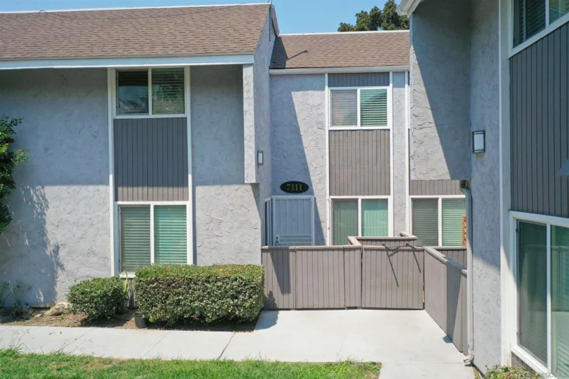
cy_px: 190
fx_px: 443
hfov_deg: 65.5
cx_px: 284
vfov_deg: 46.4
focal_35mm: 28
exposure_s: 1/30
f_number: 3.5
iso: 100
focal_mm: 10.26
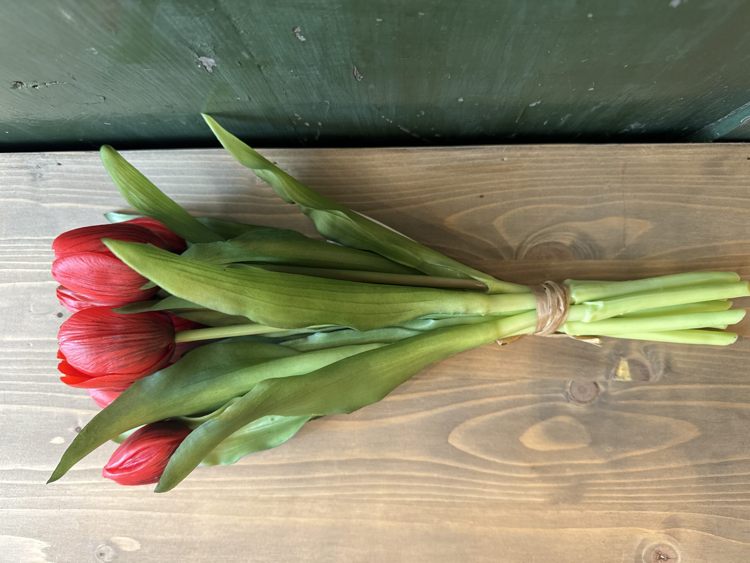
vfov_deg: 56.8
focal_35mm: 24
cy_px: 282
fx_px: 520
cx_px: 375
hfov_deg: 71.6
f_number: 1.78
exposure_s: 1/50
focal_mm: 6.76
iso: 250
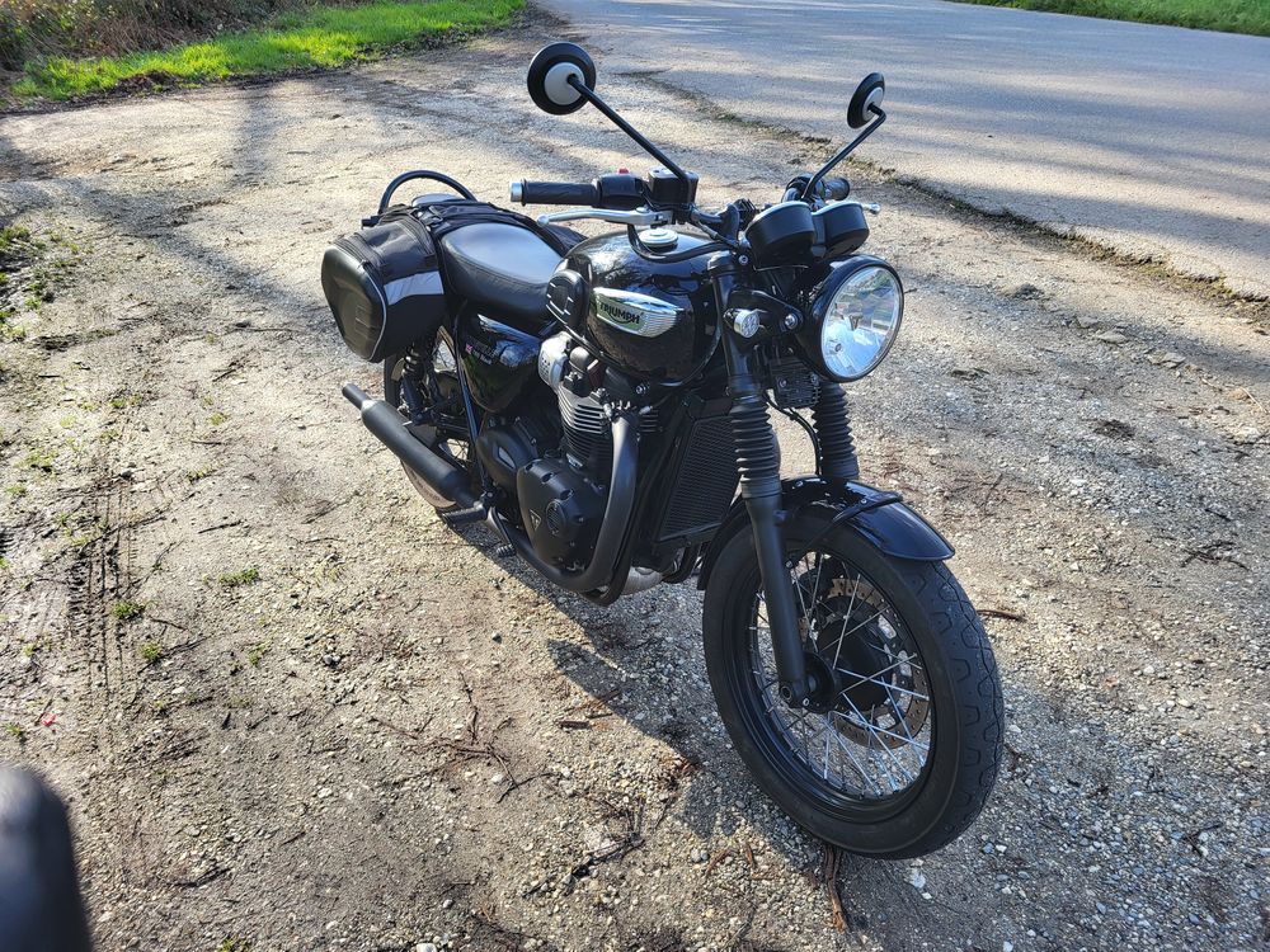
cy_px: 476
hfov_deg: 67.3
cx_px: 635
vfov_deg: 53.1
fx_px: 954
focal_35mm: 26
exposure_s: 1/390
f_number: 1.8
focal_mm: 5.4
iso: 40
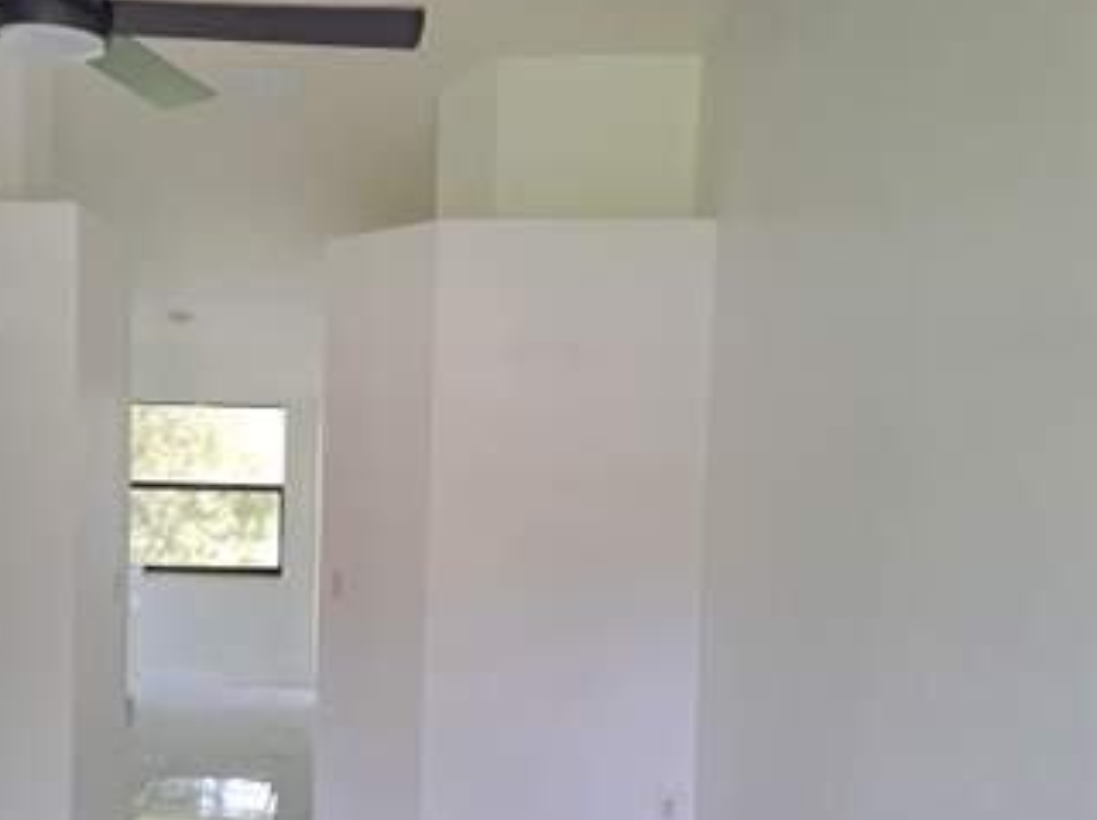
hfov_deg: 49.8
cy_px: 520
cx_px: 305
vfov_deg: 39.3
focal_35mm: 36
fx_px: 1139
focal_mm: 5.23
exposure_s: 1/60.2
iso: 100
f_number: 1.8
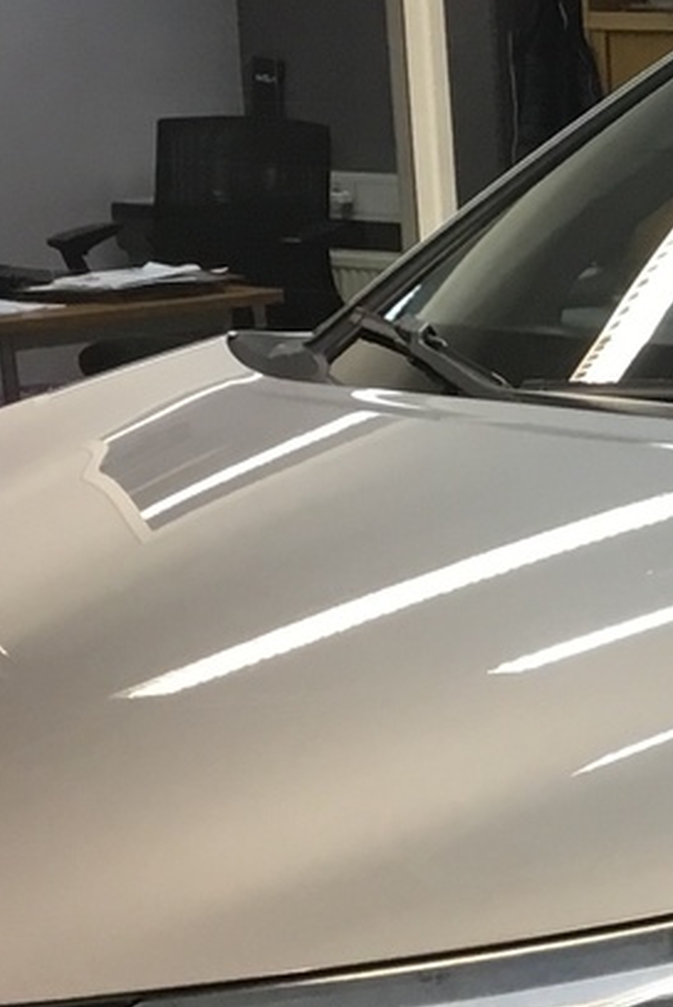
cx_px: 1014
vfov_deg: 17.6
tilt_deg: -16.8
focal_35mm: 114
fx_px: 3191
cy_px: 933
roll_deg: +1.4
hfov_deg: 11.5
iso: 50
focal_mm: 3.3
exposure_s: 1/30
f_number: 2.4
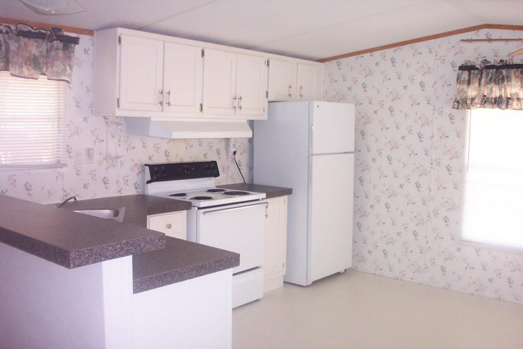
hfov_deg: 54.4
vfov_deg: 37.9
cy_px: 174
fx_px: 508
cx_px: 262
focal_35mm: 35
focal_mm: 7.5
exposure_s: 1/30
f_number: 2.8
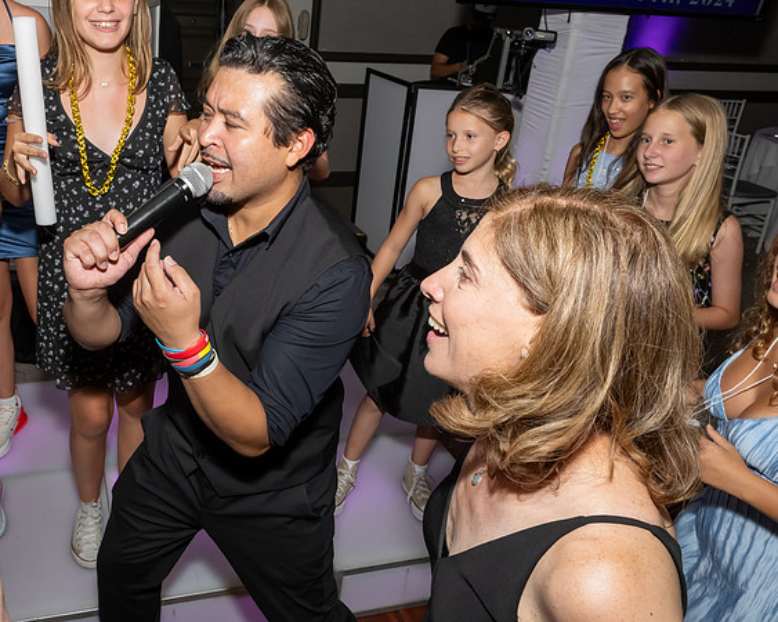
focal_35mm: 32
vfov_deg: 46.4
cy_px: 309
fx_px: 726
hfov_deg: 55.4
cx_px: 273
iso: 1000
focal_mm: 17
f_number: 8
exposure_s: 1/250
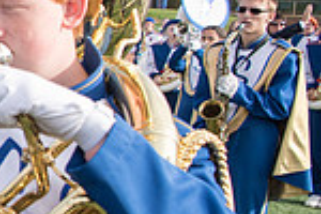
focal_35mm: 93
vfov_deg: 14.7
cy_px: 117
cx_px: -287
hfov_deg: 17.2
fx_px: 829
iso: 250
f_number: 5
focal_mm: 24
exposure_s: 1/800
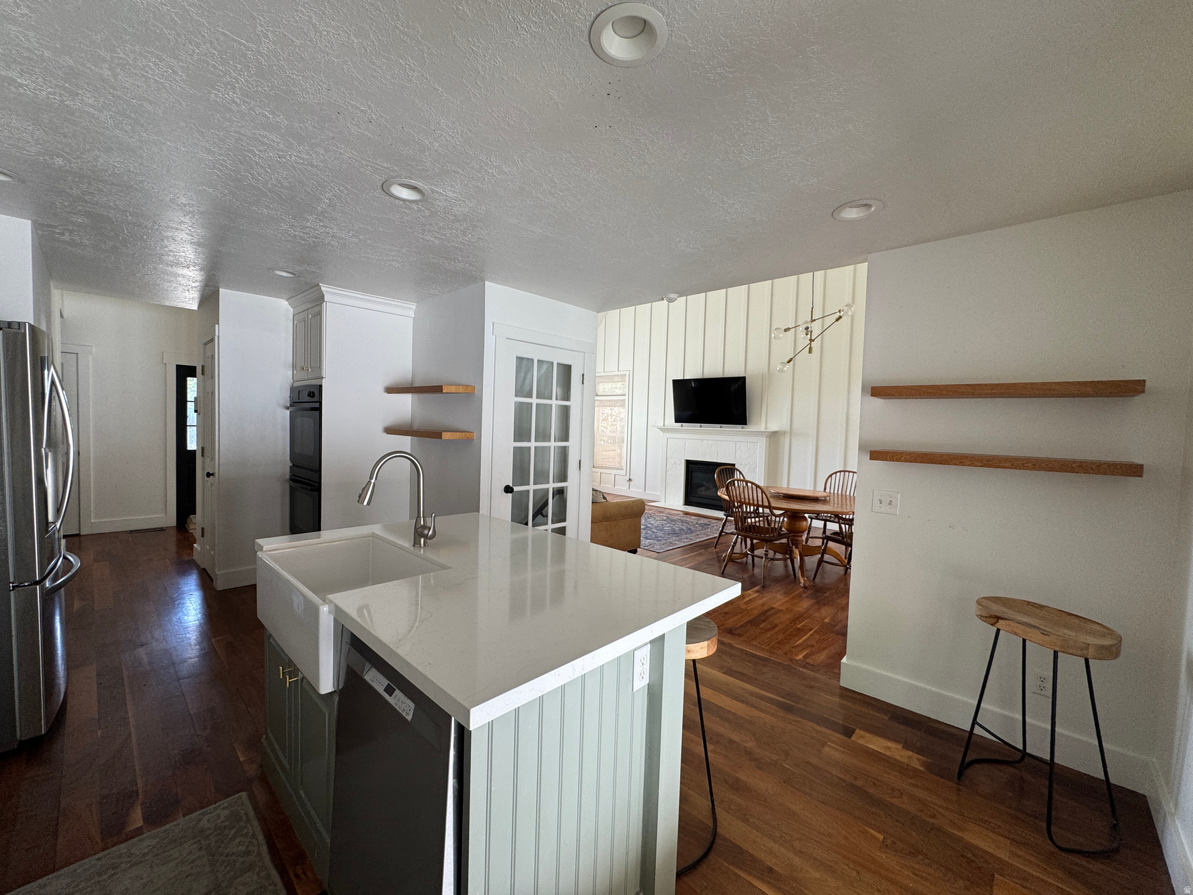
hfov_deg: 102.1
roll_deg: -2.1
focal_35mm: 14
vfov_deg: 85.7
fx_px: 482
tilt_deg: -4.5
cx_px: 596
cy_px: 448
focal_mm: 2.22
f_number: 2.2
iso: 100
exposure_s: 1/99
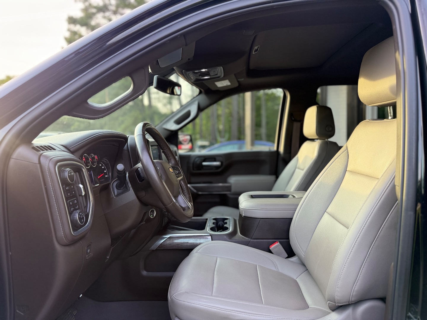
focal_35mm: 24
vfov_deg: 56.8
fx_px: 296
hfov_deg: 71.6
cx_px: 214
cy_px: 160
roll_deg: +0.6
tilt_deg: -2.6
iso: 64
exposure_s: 1/162
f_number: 1.78
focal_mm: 6.76
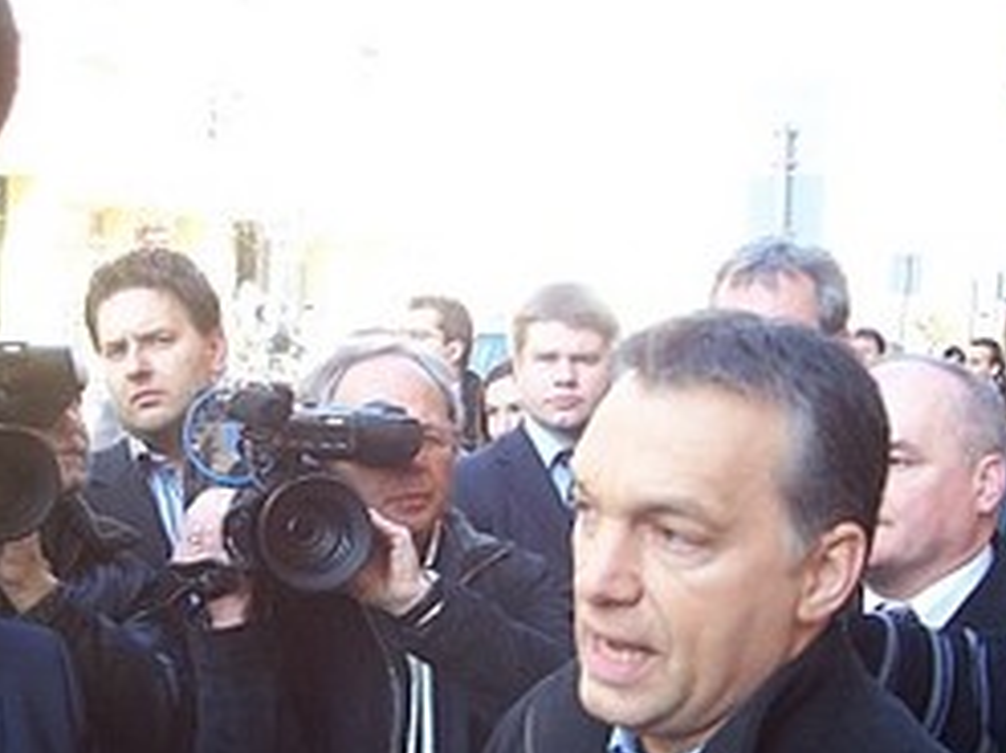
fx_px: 1598
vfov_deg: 26.2
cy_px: 558
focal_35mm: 55
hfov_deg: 34.9
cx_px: 444
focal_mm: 5.6
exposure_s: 1/60
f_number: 2.7
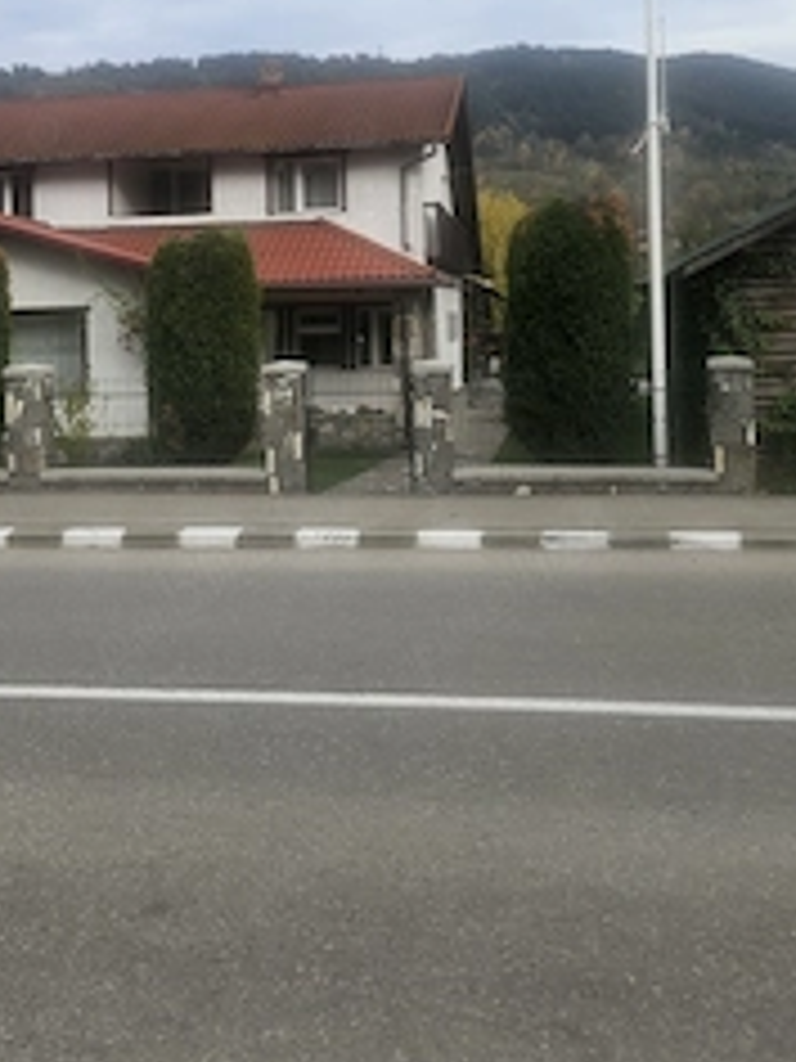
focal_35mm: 39
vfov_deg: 46.5
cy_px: 292
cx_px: 391
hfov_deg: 36.8
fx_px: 1196
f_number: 1.8
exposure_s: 1/688
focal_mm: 5.4
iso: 25
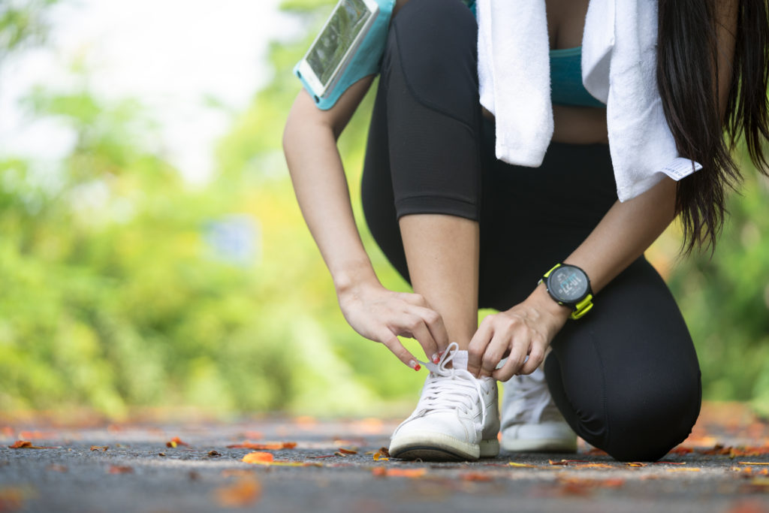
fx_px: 1923
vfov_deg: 15.2
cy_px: 256
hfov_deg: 22.6
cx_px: 384
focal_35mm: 90
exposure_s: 1/1250
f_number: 2.8
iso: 400
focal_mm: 90
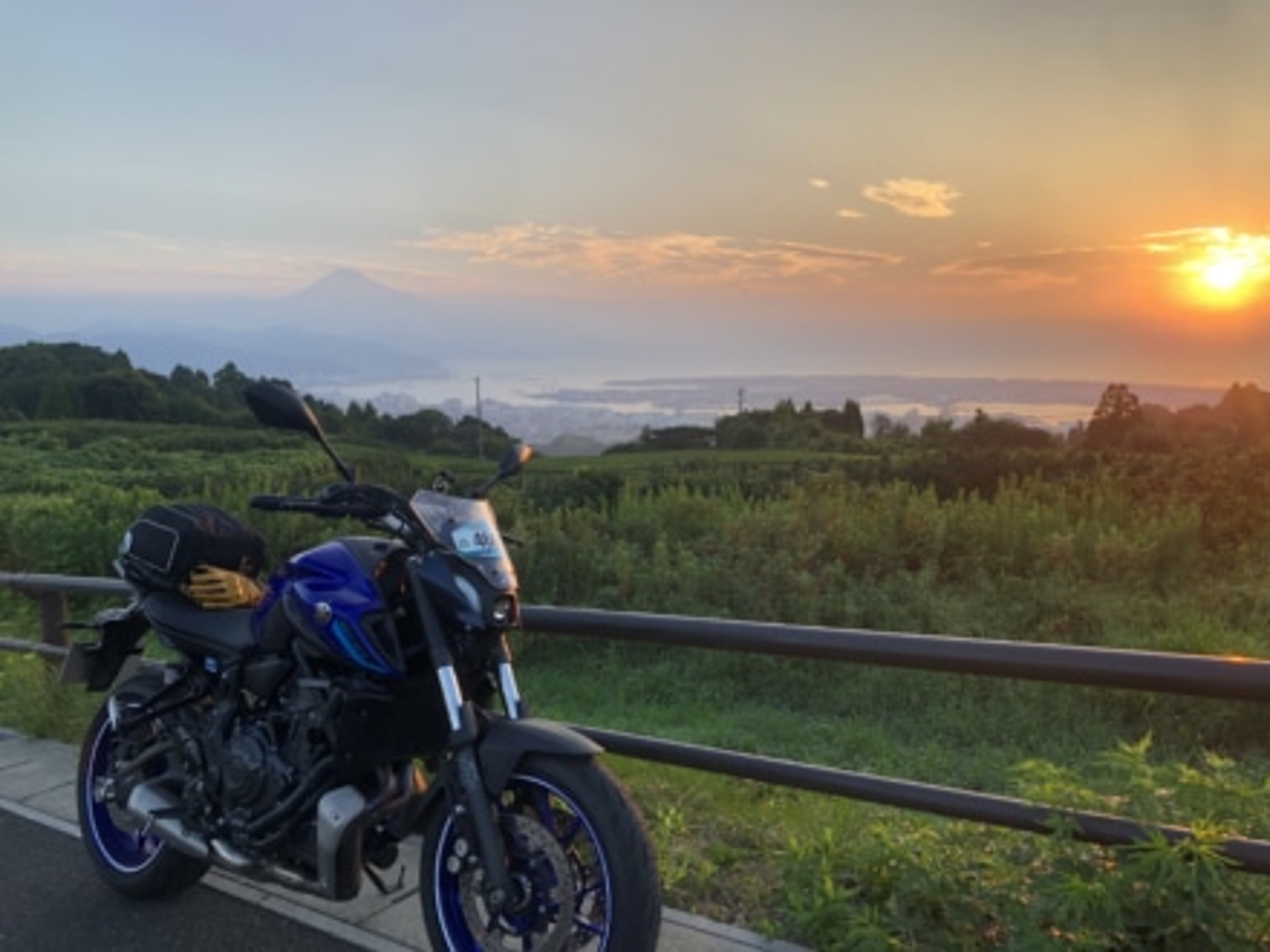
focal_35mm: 28
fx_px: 1027
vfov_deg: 49.7
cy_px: 476
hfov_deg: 63.4
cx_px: 635
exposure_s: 1/214
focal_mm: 3.99
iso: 20
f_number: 1.8
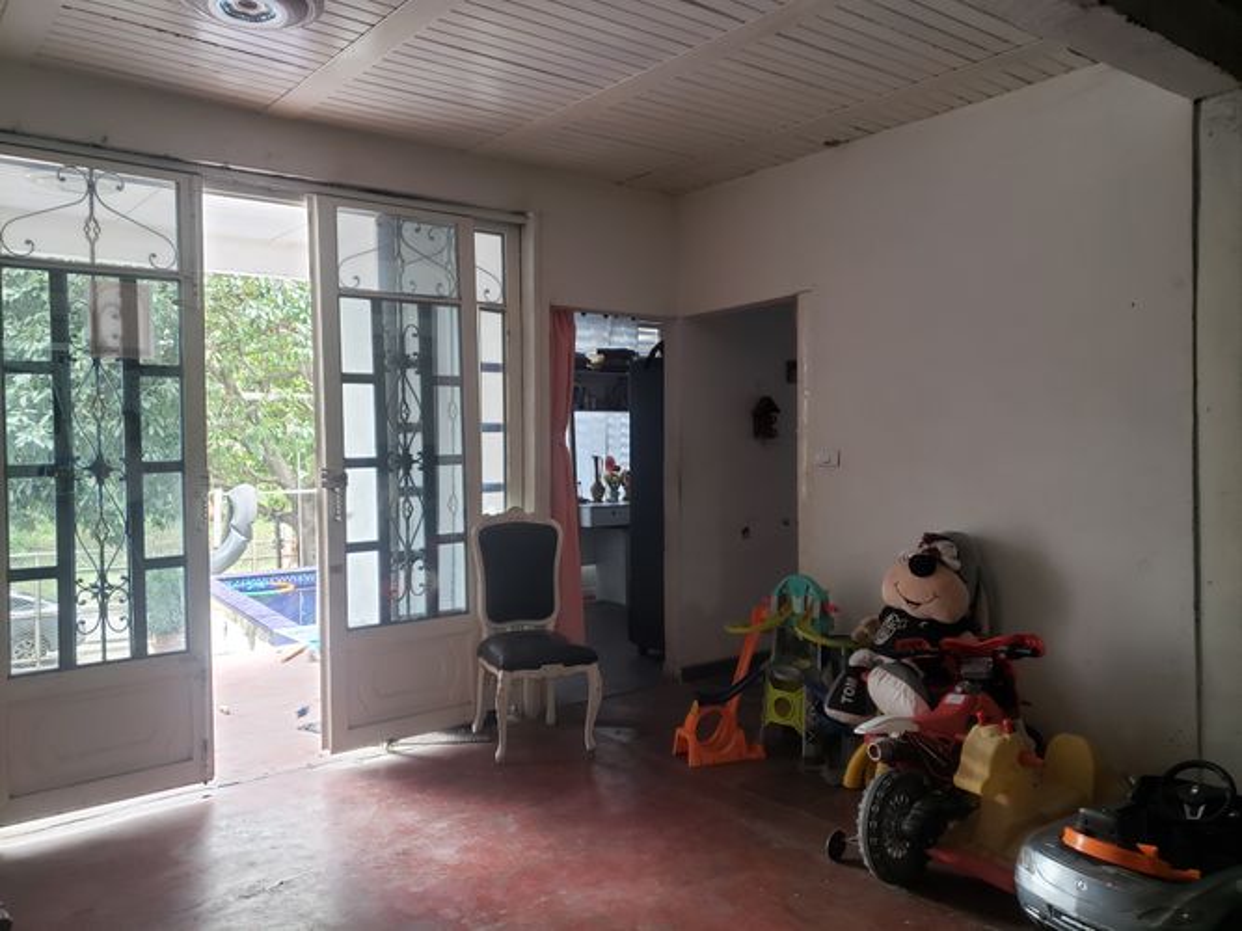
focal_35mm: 26
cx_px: 621
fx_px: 933
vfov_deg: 53.0
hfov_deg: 67.3
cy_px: 466
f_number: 1.5
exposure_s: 1/39
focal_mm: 4.3
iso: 64
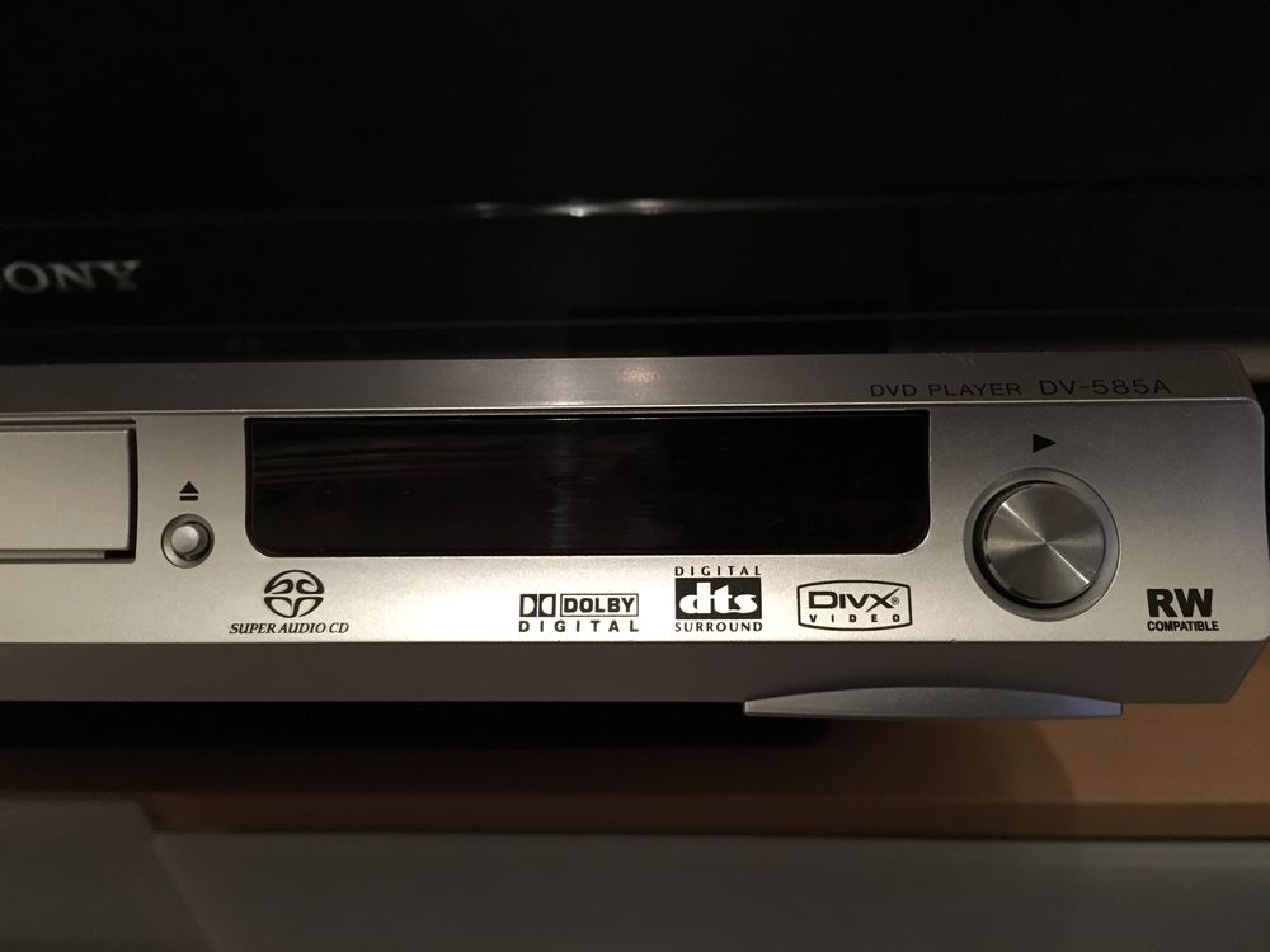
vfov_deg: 48.2
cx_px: 635
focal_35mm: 29
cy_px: 476
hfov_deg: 61.7
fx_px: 1064
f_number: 2.2
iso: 200
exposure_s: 1/17
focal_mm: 4.15
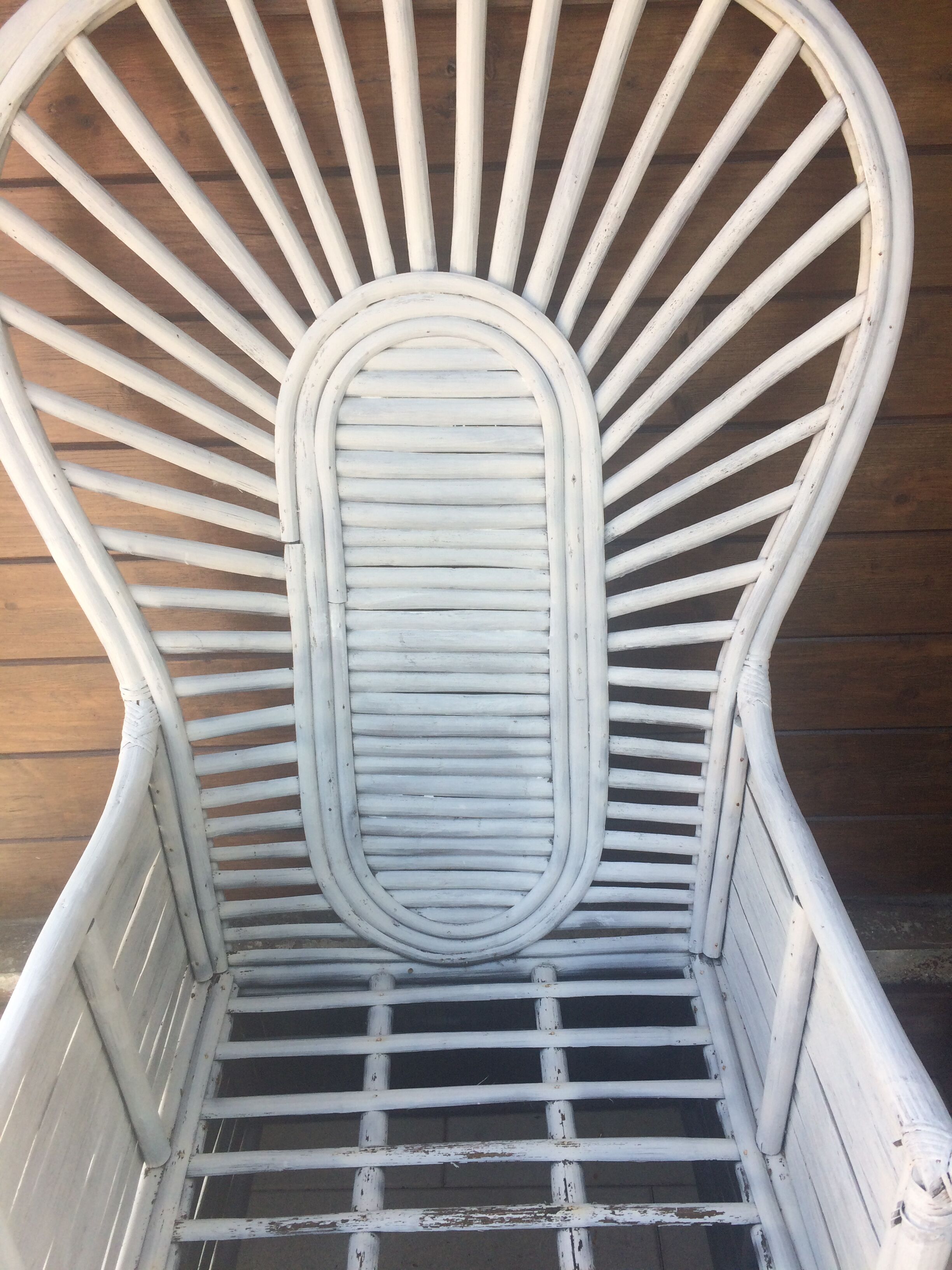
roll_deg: +0.9
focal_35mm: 29
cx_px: 476
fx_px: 1063
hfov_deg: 48.2
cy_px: 635
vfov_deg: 61.7
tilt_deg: -32.4
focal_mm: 4.15
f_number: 2.2
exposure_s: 1/466
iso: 32
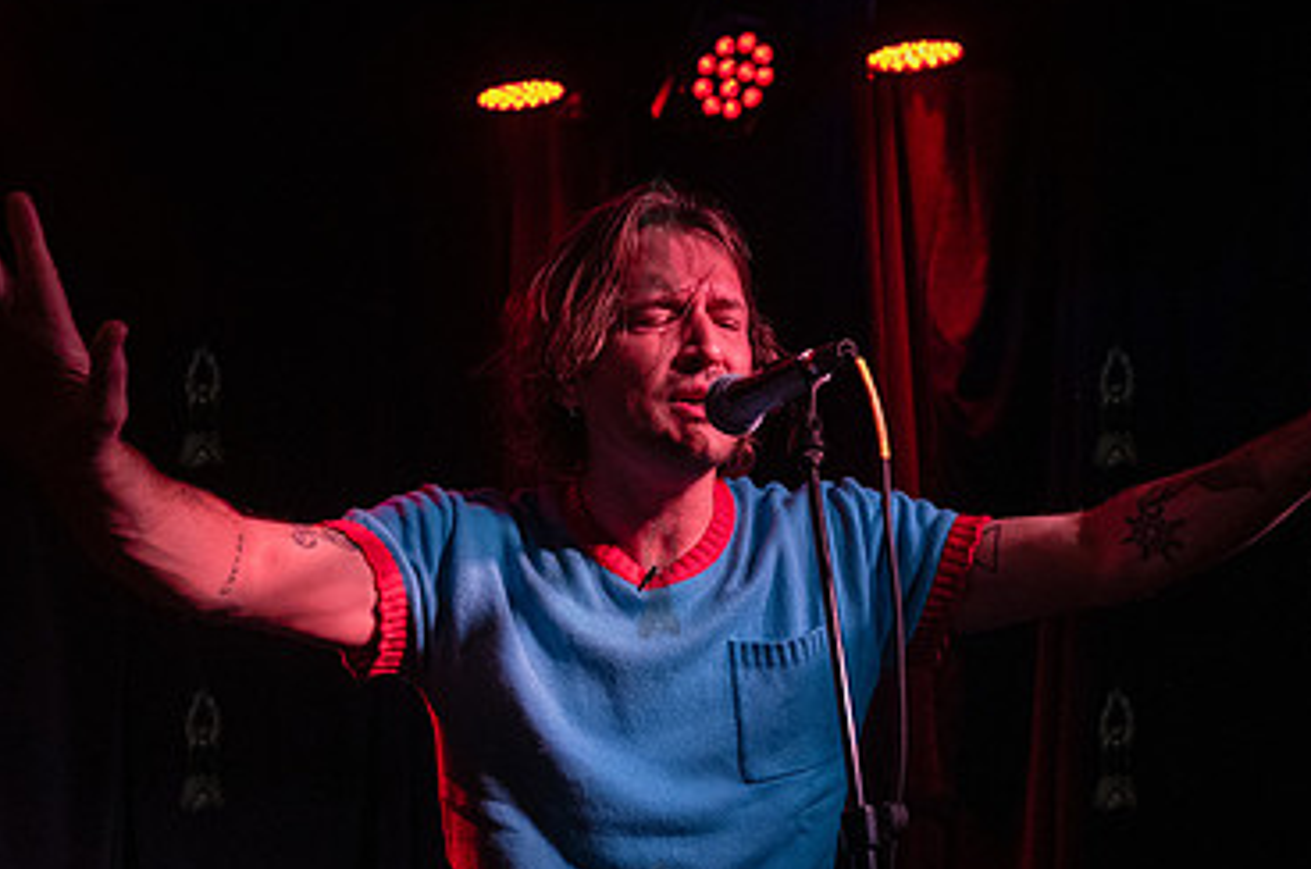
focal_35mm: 43
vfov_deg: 30.7
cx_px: 609
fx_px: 1563
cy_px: 610
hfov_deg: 45.5
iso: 10000
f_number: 3.5
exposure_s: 1/400
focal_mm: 26
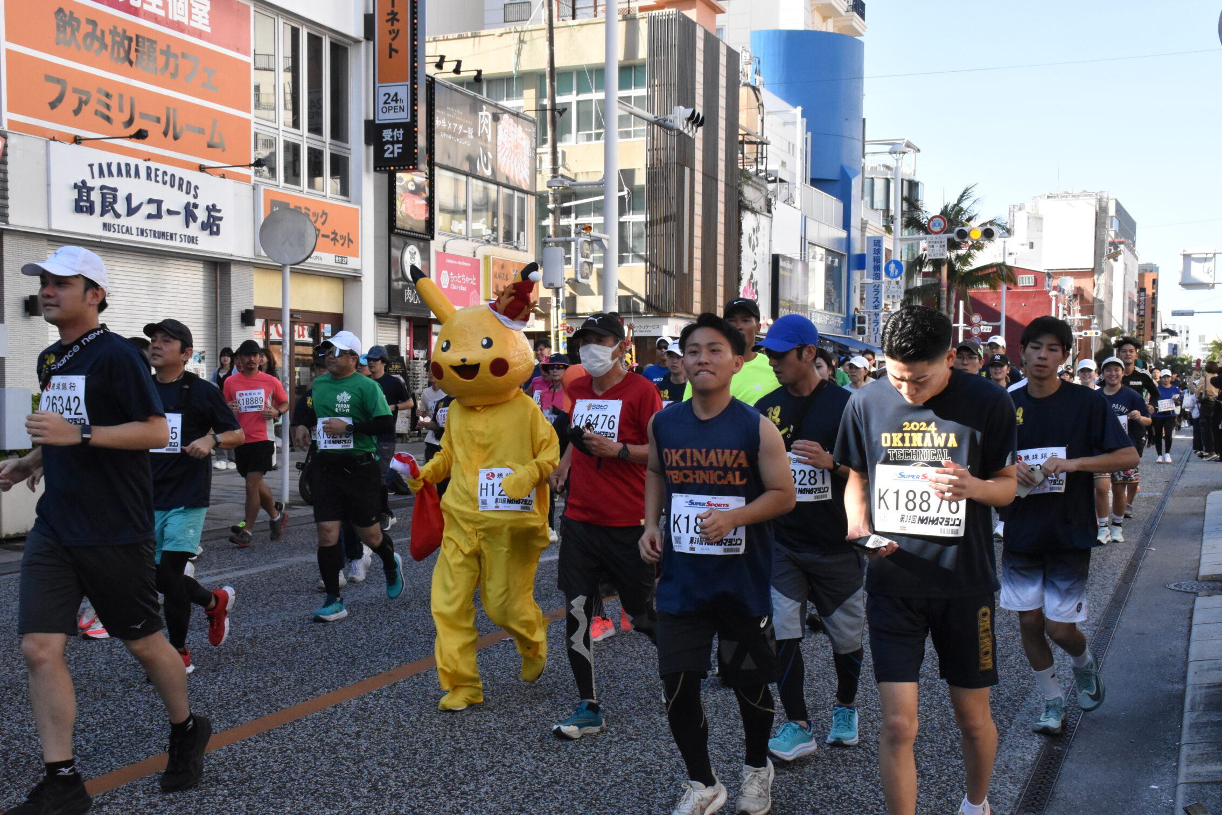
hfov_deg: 44.5
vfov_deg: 30.5
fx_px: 1494
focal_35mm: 44
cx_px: 574
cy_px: 452
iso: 2500
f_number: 13
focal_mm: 26
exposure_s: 1/640
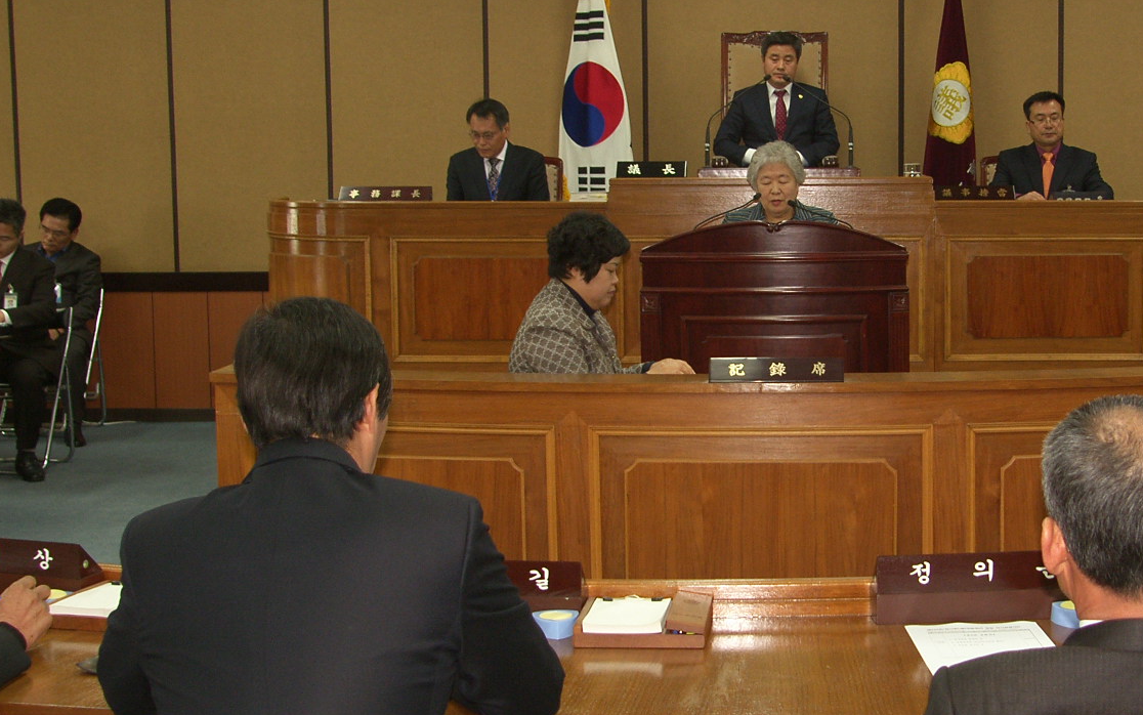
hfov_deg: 32.7
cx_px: 762
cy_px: 353
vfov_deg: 21.0
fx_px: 1932
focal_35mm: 62
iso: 100
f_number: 2.5
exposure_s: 1/40
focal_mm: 10.3
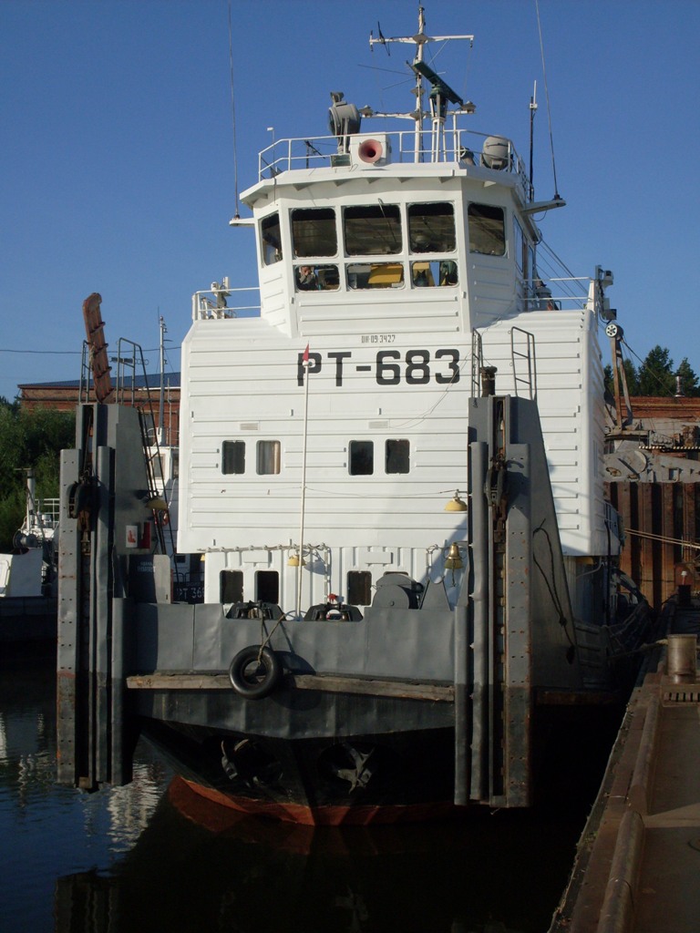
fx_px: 1618
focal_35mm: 60
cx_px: 350
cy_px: 466
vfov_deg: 32.2
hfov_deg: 24.4
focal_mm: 9.9
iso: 80
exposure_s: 1/250
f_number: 9.9
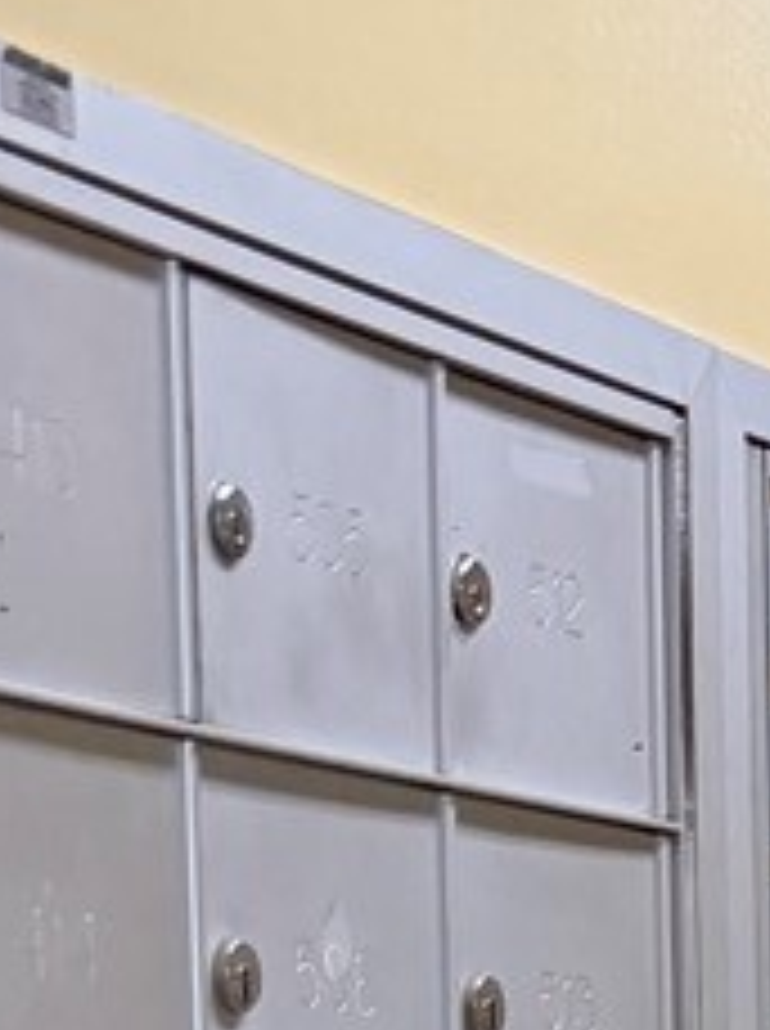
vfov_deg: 10.6
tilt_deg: -11.1
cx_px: 2315
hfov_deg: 7.7
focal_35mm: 168
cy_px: 2231
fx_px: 4997
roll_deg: -2.0
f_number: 1.78
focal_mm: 6.76
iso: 200
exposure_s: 1/209
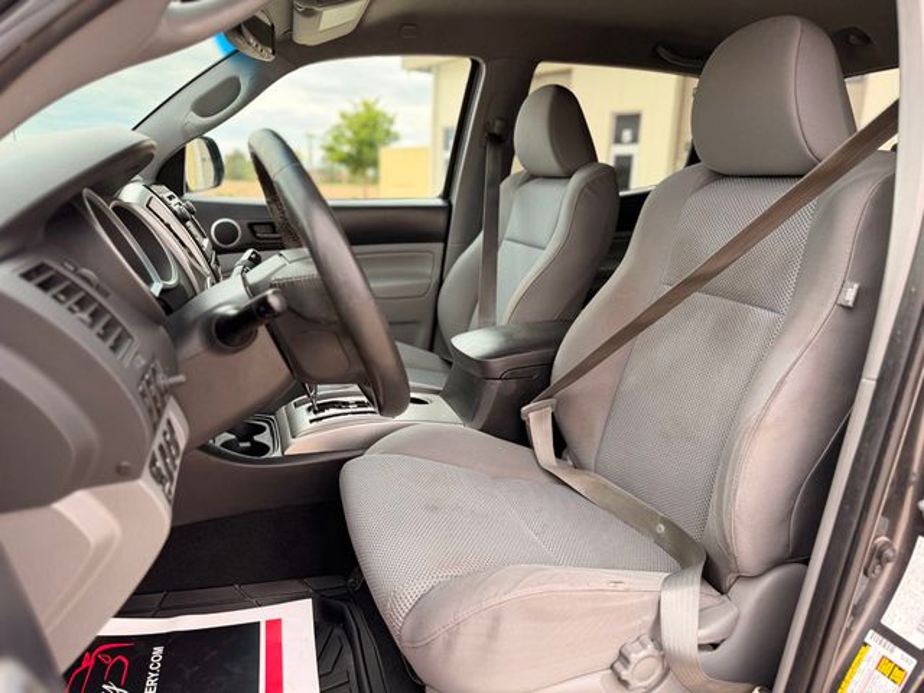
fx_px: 641
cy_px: 346
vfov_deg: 56.8
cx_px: 462
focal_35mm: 24
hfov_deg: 71.6
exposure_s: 1/426
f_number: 1.78
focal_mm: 6.76
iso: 100
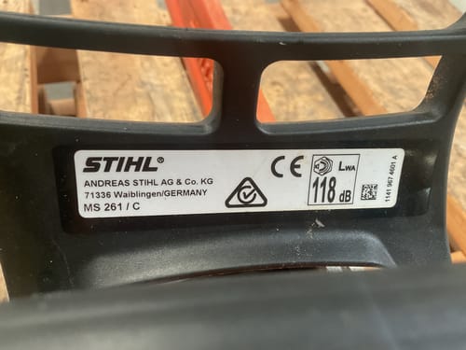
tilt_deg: -50.5
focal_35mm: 29
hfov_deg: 61.7
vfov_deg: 48.2
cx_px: 233
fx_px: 390
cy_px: 175
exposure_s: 1/30
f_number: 1.8
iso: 250
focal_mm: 3
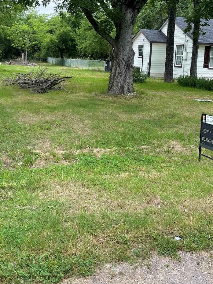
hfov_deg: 33.4
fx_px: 353
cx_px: 80
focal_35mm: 43
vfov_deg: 43.5
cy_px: 106
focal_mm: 5.1
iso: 32
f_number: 1.6
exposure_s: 1/428
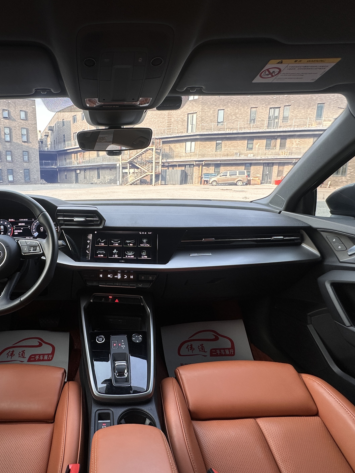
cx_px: 107
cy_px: 235
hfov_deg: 63.6
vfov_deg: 81.7
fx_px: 273
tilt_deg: -12.0
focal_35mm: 20
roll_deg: +0.7
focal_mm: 2.22
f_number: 2.2
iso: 40
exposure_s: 1/99
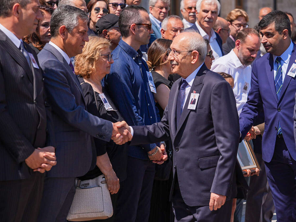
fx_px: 1043
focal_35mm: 122
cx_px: 139
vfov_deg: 12.1
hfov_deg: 16.1
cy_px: 110
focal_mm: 112
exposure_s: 1/2500
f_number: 5
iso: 320
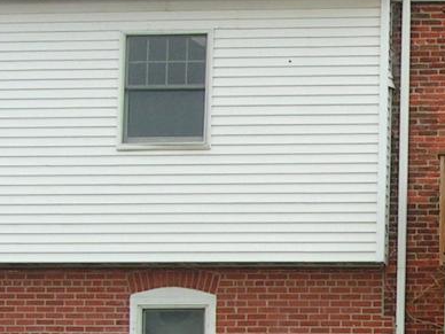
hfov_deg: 13.5
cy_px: 302
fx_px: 1813
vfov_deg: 10.5
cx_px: 560
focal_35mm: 141
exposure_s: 1/30
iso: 50
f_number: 5.6
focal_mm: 6.3
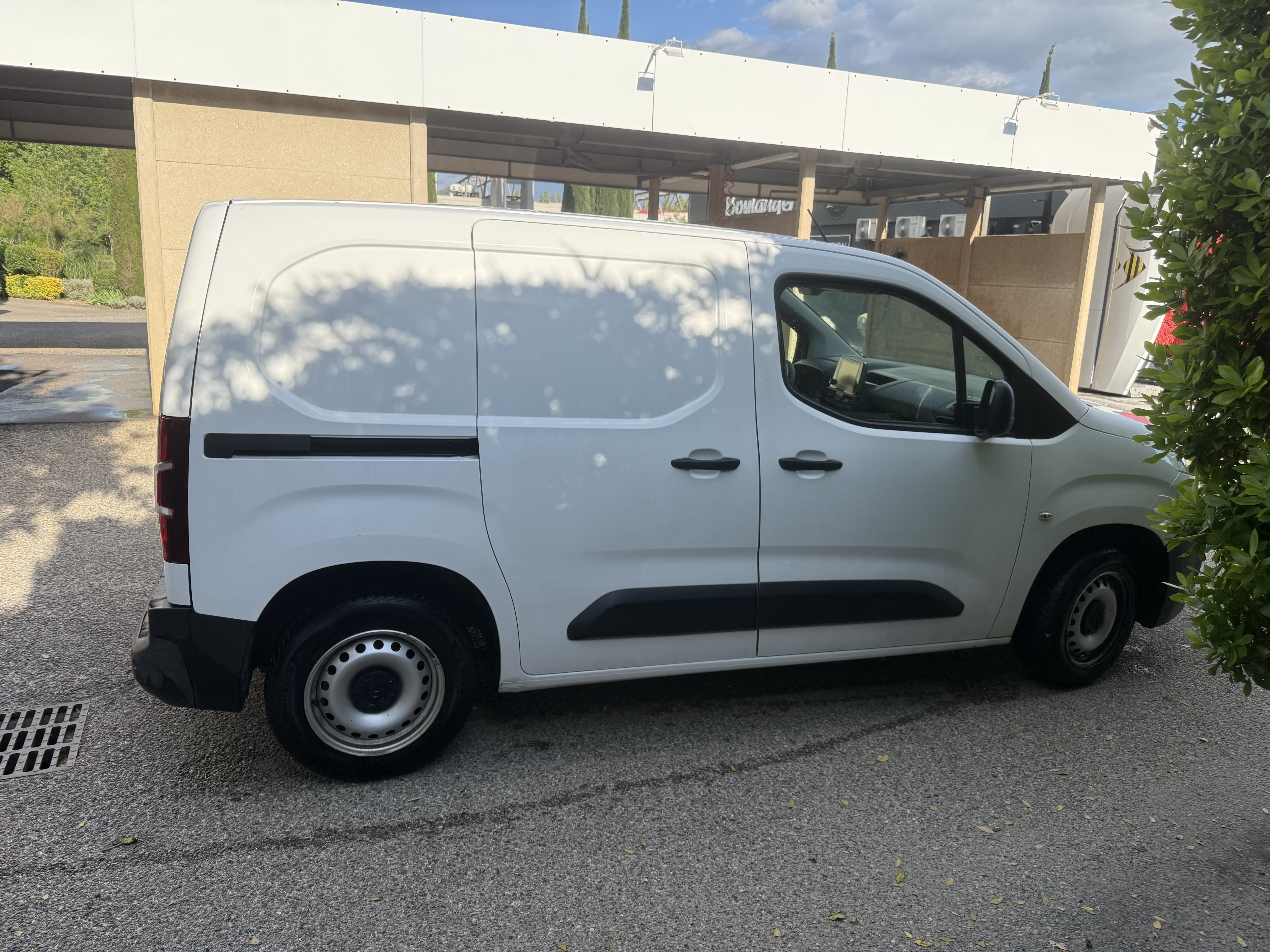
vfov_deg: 56.8
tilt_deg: -11.6
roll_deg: -1.3
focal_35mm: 24
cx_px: 635
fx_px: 881
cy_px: 476
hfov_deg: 71.6
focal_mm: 6.76
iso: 100
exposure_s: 1/2703
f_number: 1.78
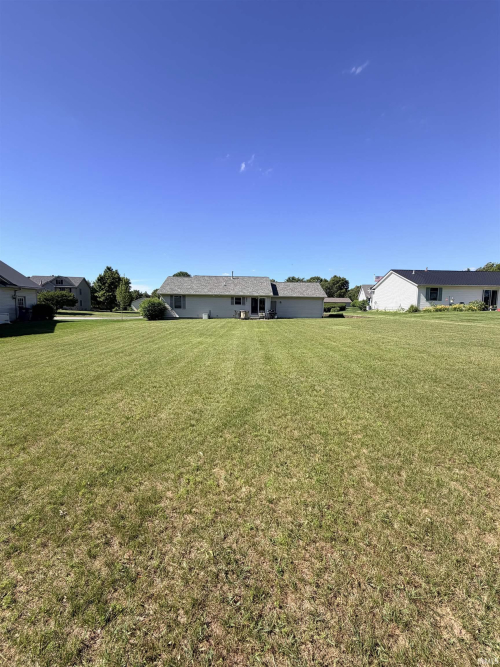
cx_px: 250
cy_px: 334
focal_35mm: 14
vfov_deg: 102.1
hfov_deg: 85.7
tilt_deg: -4.8
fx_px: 270
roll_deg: -0.8
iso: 32
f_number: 2.2
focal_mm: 2.22
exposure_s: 1/770
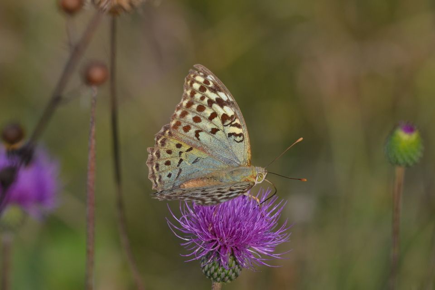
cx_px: 218
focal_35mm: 278
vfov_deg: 5.0
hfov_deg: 7.4
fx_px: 3353
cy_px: 145
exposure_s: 1/250
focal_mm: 185
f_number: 8
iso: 250
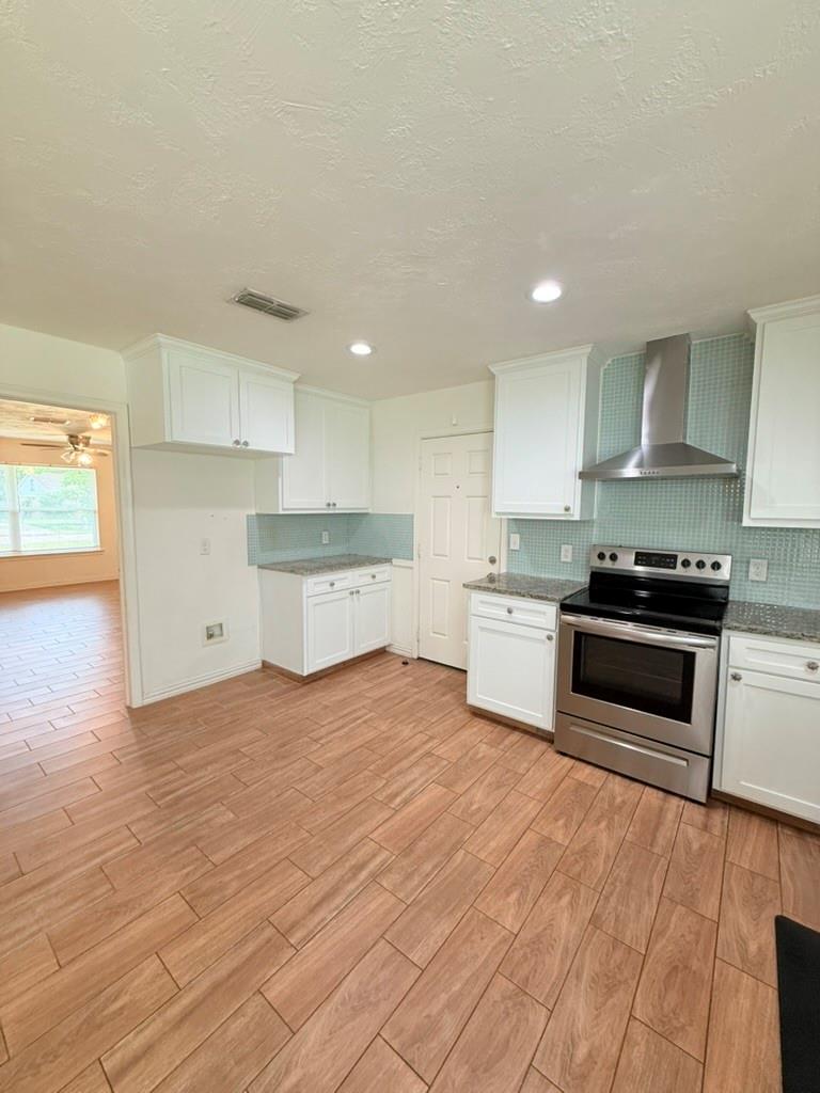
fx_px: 442
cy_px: 546
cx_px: 410
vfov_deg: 102.1
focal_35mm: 14
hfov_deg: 85.7
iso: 250
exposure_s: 1/120
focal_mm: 2.22
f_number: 2.2
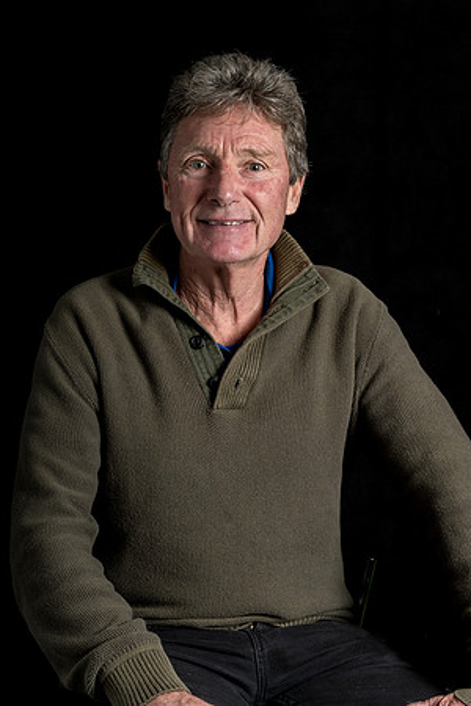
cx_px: 236
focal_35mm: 75
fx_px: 1472
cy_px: 353
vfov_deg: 27.0
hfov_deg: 18.2
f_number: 5.6
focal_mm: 50
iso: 160
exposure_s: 1/250
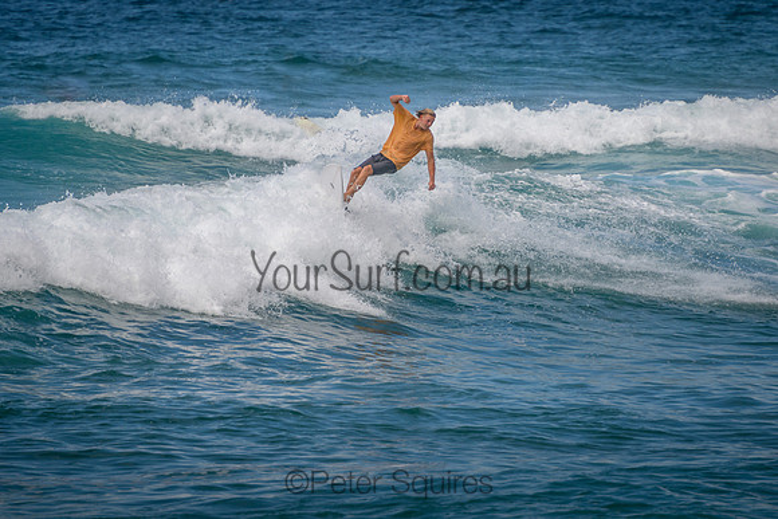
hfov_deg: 3.8
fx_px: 11874
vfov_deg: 2.5
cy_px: 169
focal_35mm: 549
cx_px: 440
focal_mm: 400
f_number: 5.6
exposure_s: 1/2000
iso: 280
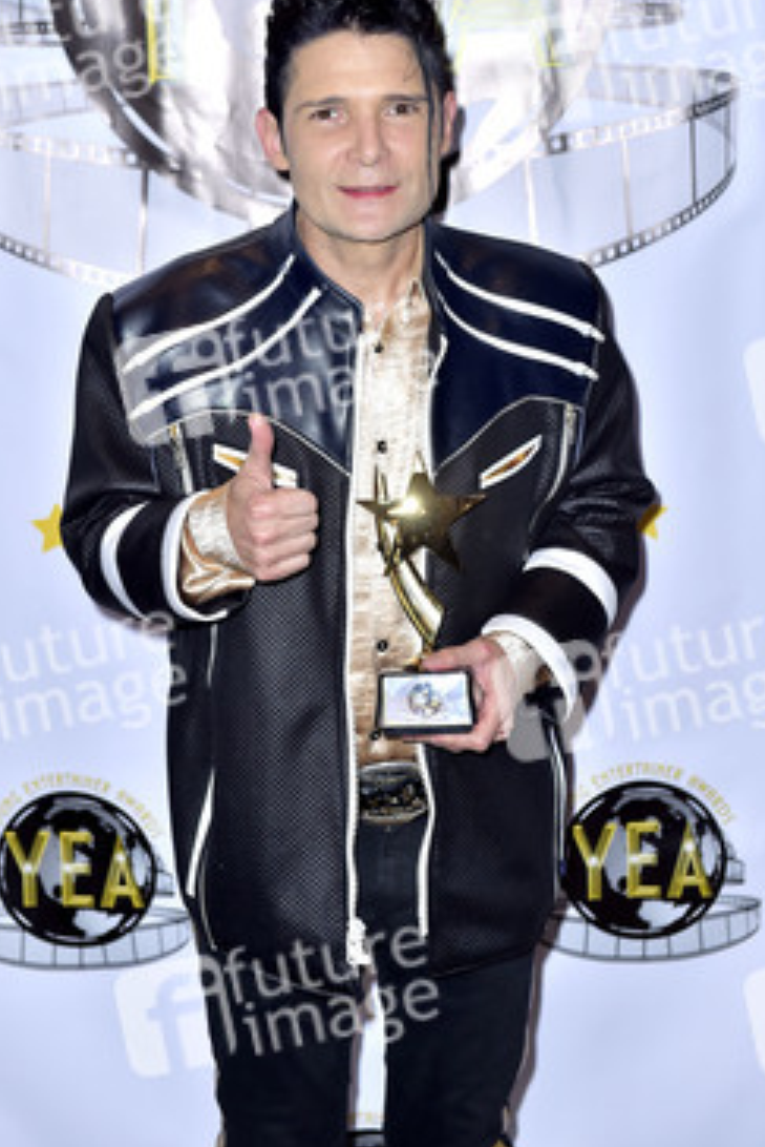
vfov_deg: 26.3
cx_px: 370
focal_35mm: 77
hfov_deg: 17.7
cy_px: 529
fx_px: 2452
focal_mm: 70
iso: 500
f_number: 4
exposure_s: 1/250
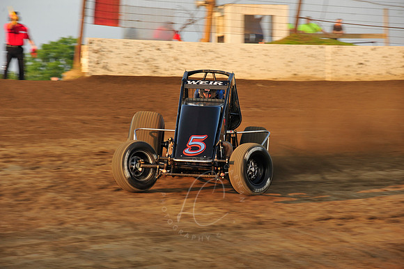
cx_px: 202
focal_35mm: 155
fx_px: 1738
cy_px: 134
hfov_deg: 13.3
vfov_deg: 8.8
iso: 400
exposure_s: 1/320
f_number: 8
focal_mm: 155
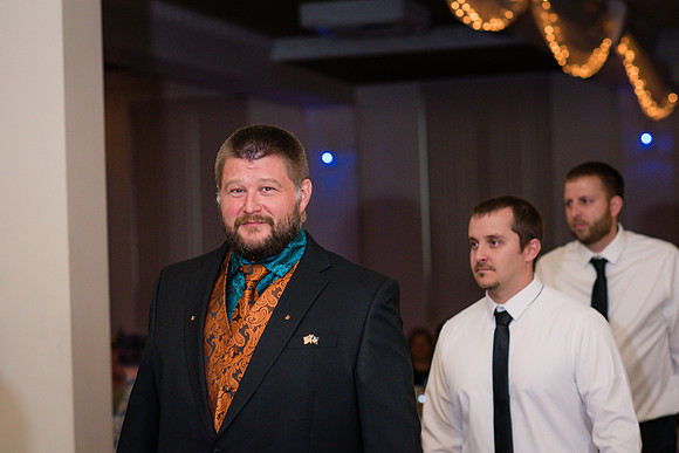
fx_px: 1896
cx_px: 278
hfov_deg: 20.3
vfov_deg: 13.6
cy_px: 208
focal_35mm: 100
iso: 800
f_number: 3.2
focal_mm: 85
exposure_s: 1/200
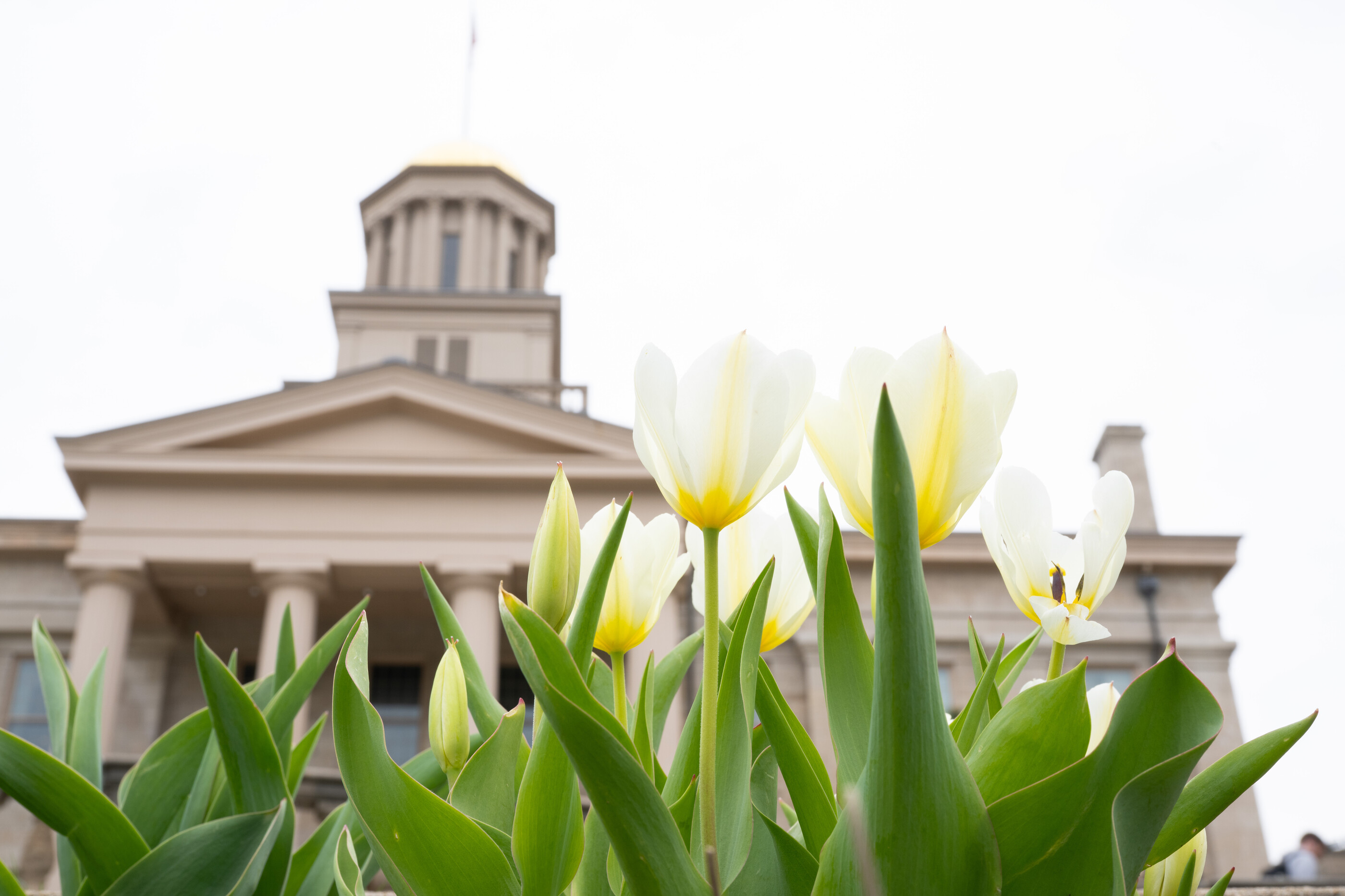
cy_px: 448
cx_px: 672
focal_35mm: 44
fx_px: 1644
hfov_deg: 44.5
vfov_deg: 30.5
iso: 200
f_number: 13
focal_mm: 44
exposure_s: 1/100
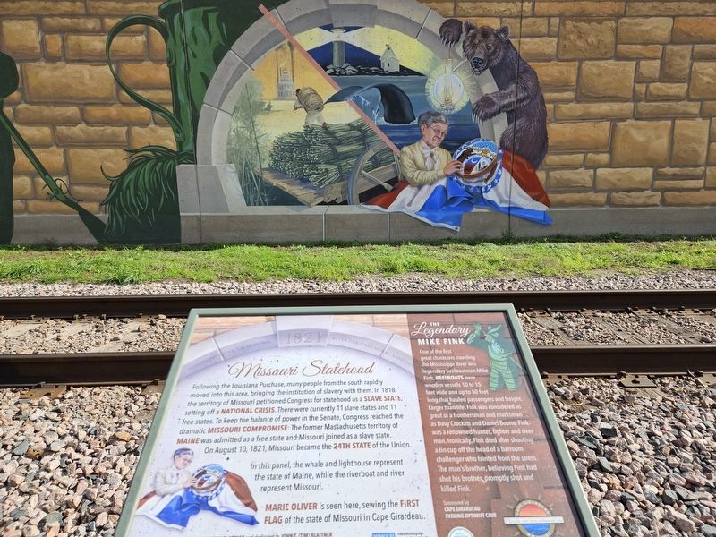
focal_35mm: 23
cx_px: 358
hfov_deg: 73.9
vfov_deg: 58.9
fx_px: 476
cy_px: 268
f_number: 1.8
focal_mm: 5.4
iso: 25
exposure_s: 1/1013
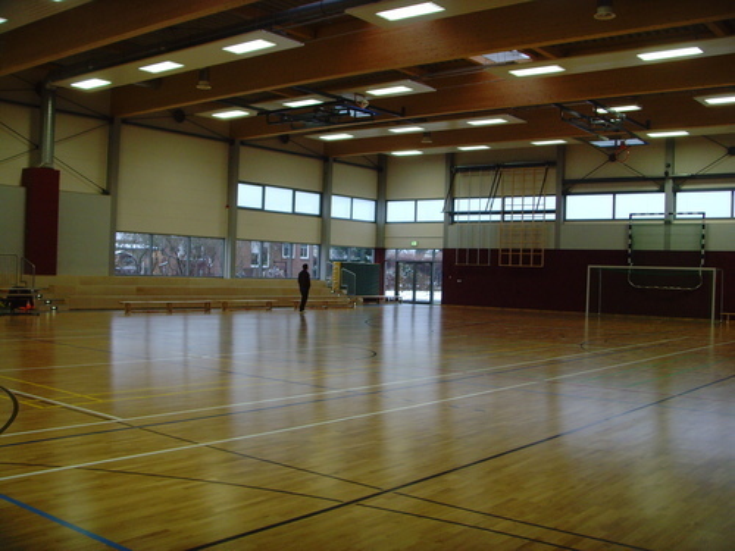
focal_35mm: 39
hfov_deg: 47.9
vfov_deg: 36.8
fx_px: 828
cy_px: 276
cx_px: 368
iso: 200
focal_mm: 6.6
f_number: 3.5
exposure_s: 1/45
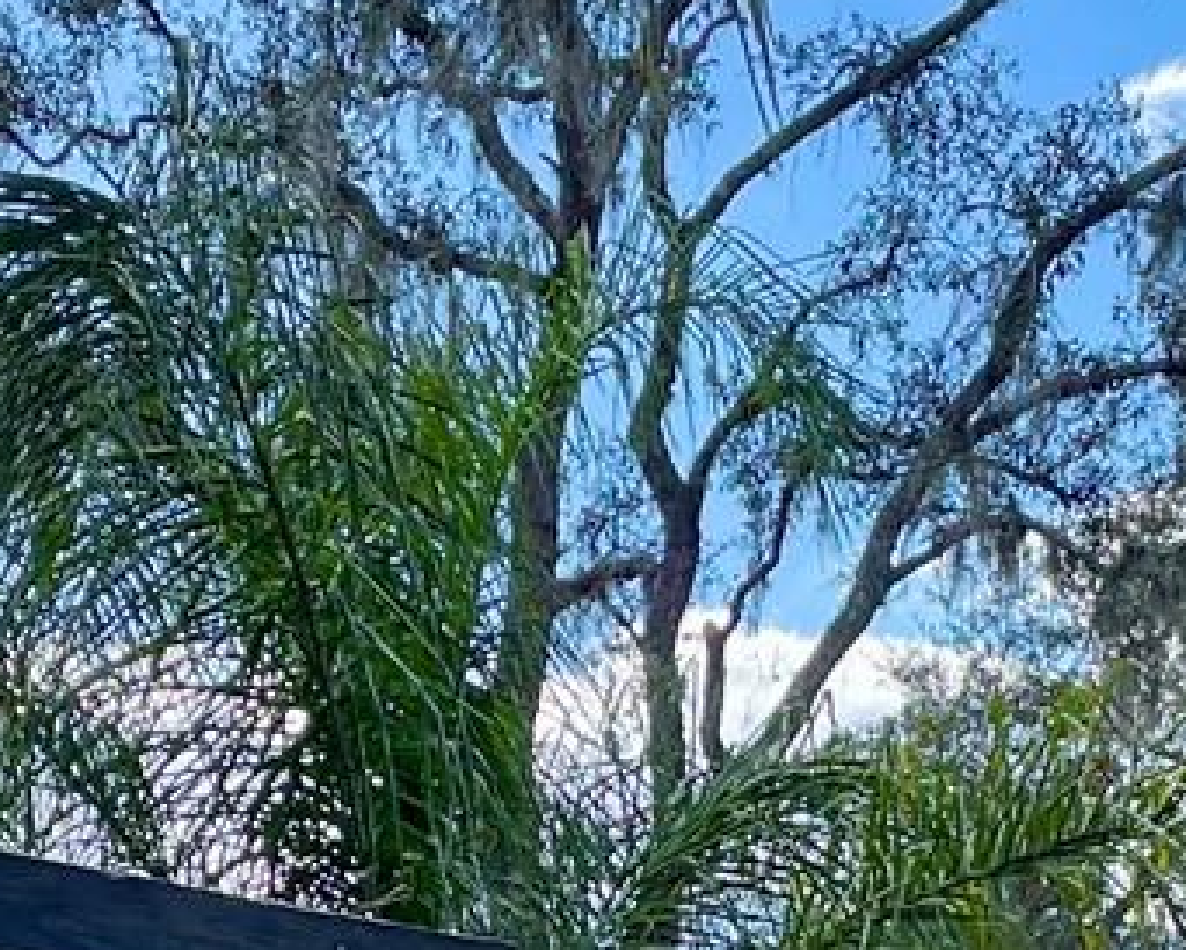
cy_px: 1409
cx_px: 556
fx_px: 4178
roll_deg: -0.9
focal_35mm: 119
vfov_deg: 12.4
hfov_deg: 16.2
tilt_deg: +2.6
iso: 32
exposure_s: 1/1135
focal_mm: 4.2
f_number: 1.6
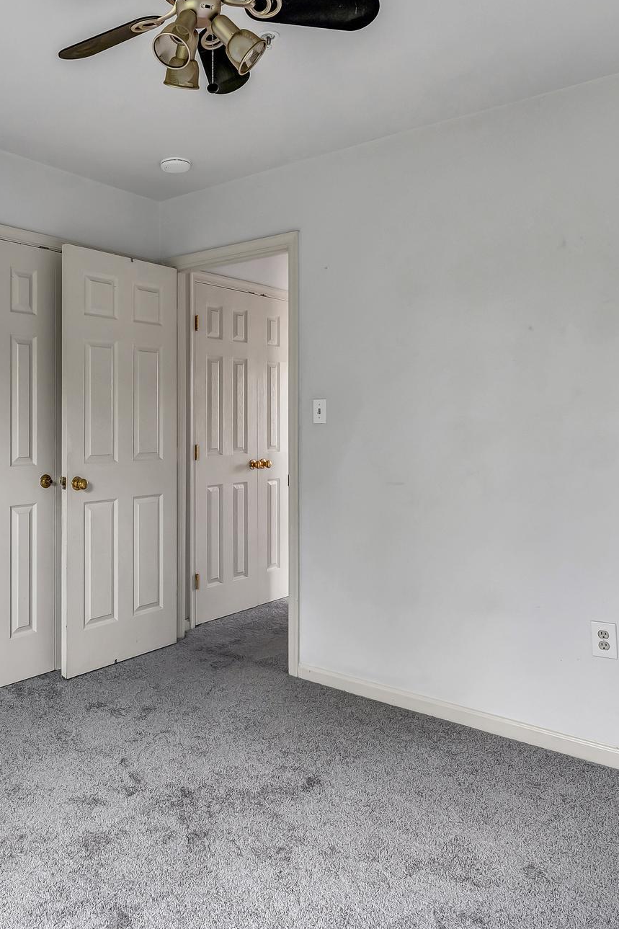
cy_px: 461
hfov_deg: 46.7
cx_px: 182
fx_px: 697
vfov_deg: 67.4
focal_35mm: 27
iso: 640
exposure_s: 1/20
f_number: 8
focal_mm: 17
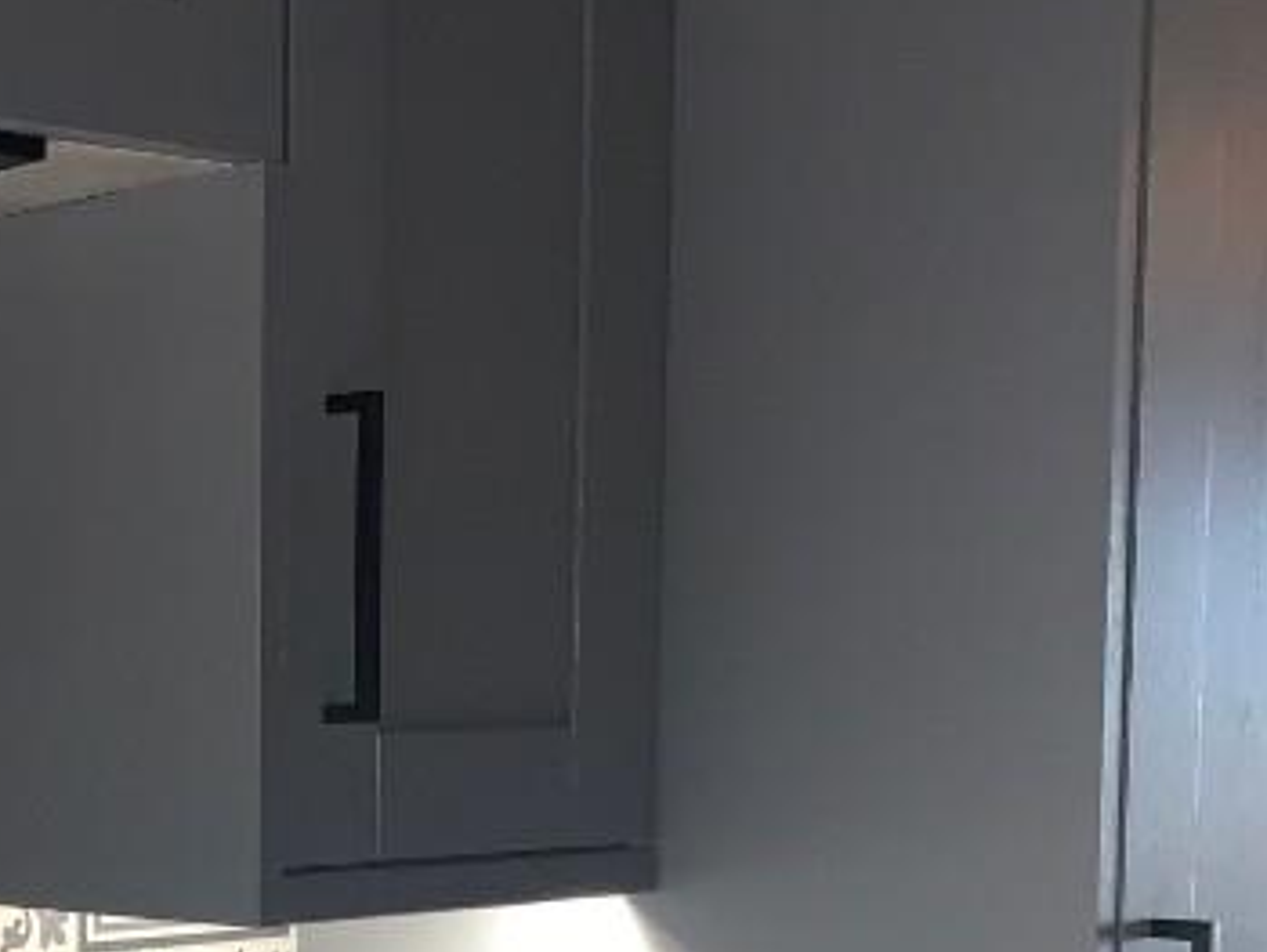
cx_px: -58
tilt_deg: -7.1
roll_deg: +1.1
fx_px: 2784
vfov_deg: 18.6
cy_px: 1057
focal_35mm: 76
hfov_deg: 24.3
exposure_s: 1/15
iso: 80
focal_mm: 4.25
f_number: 1.8
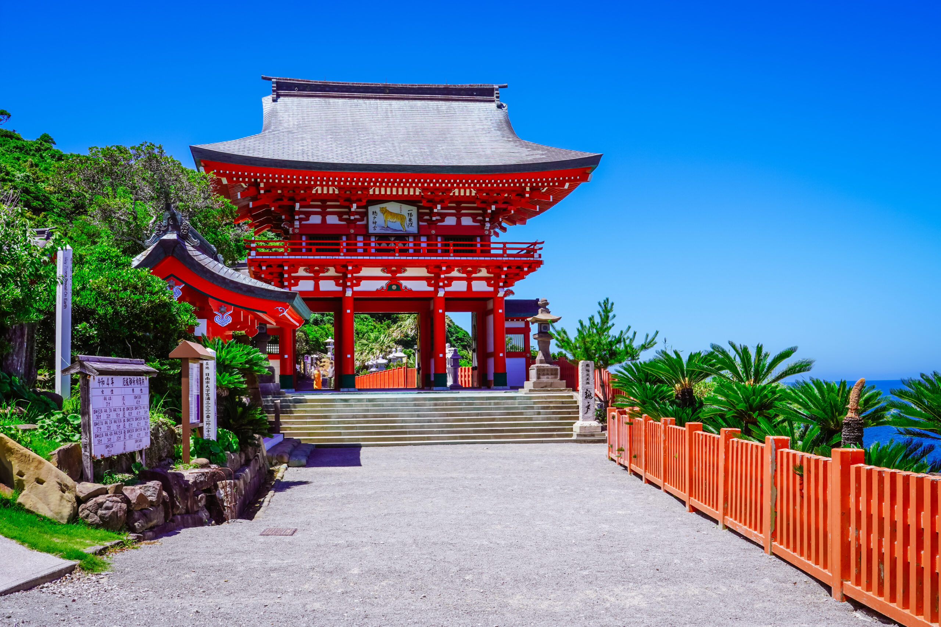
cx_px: 470
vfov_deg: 36.9
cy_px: 314
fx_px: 941
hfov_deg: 53.1
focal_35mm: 36
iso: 100
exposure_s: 1/125
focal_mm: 24
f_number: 9
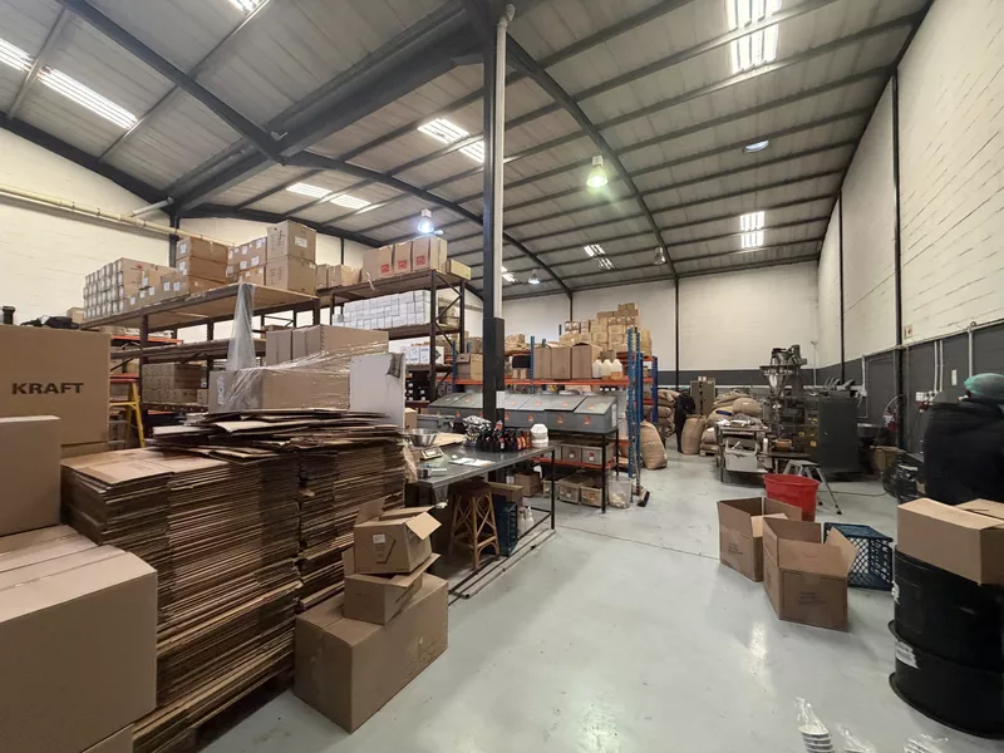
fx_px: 406
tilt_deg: +1.4
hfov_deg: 102.1
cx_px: 502
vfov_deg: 85.7
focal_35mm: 14
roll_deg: +0.9
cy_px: 376
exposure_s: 1/50
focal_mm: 2.22
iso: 320
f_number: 2.2
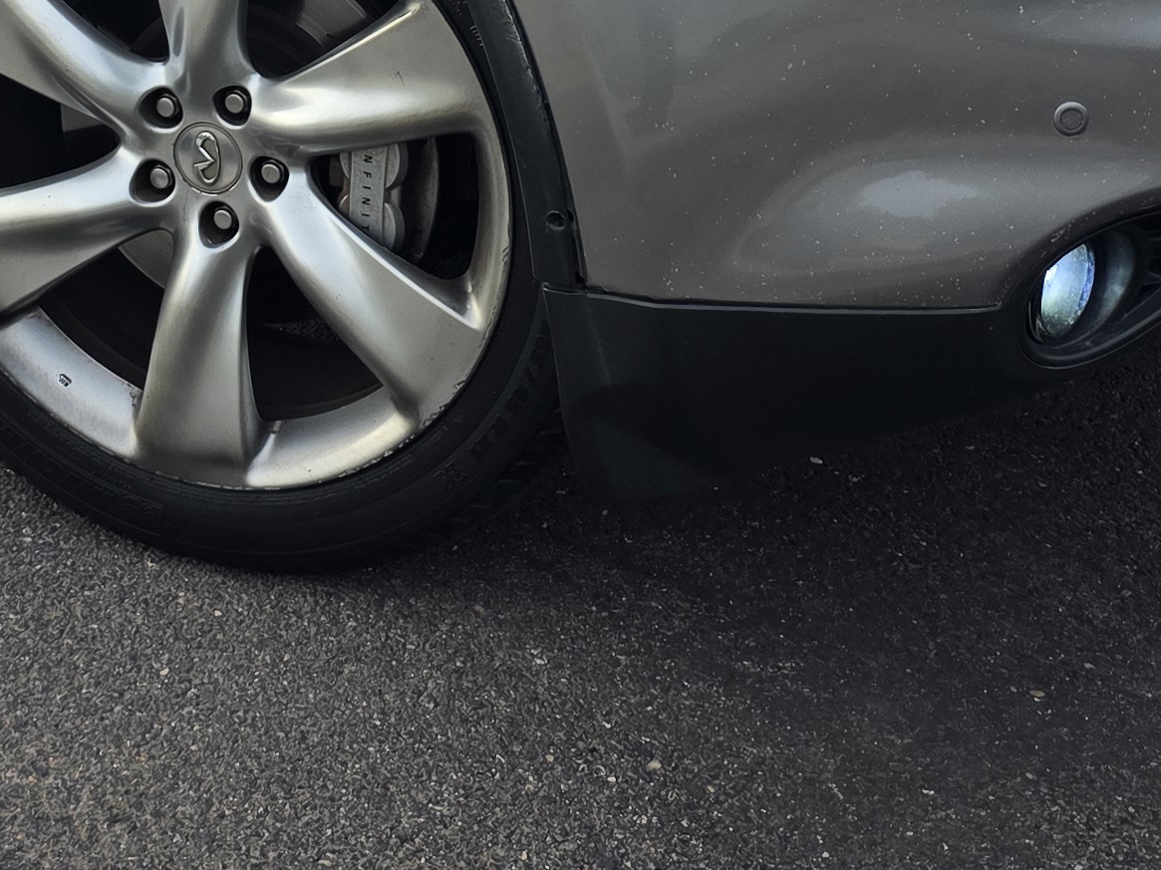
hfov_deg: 24.4
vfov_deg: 17.6
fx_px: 2649
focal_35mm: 79
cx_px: 247
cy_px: -242
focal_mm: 6.3
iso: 80
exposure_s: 1/1839
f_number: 1.7
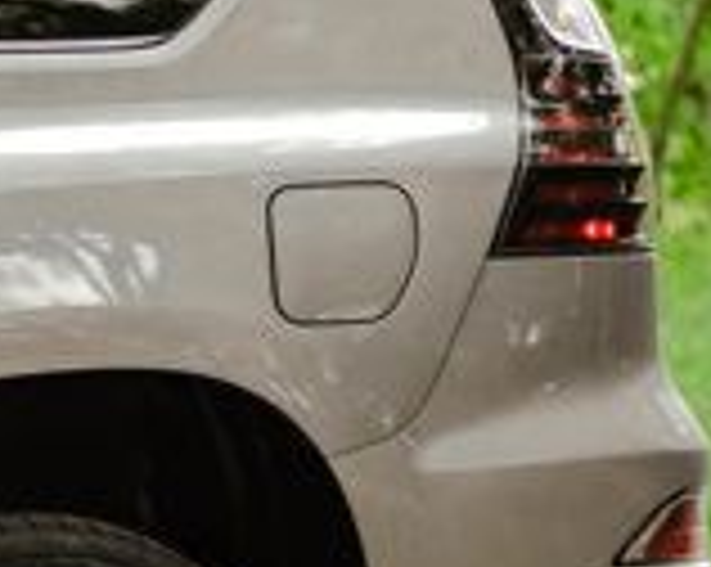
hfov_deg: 9.1
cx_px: 252
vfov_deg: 7.2
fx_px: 4477
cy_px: 367
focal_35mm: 213
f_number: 2.8
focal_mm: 56
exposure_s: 1/320
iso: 640
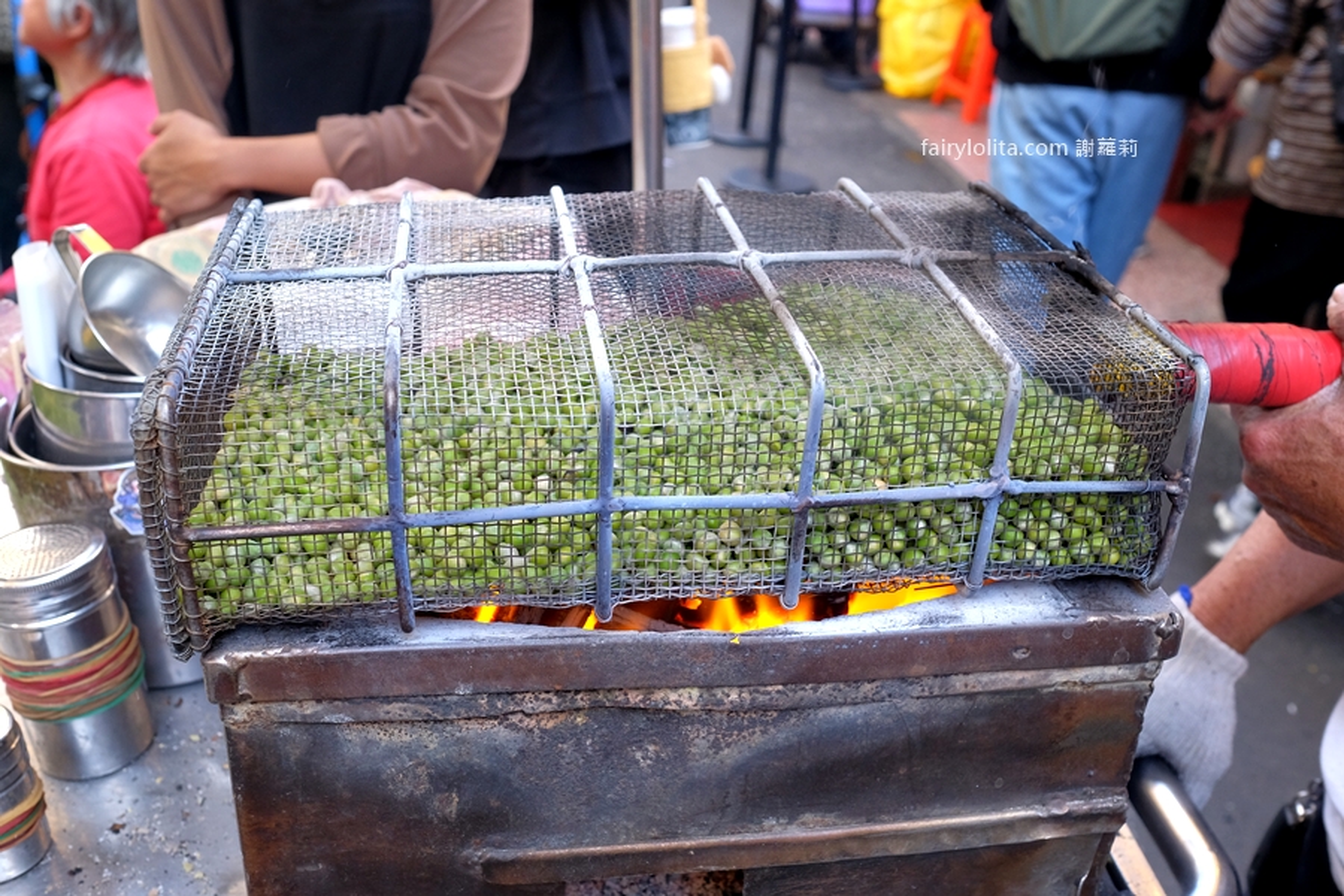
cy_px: 448
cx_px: 672
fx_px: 1307
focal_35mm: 35
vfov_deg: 37.9
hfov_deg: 54.4
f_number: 5.6
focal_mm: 23
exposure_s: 1/85
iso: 1000
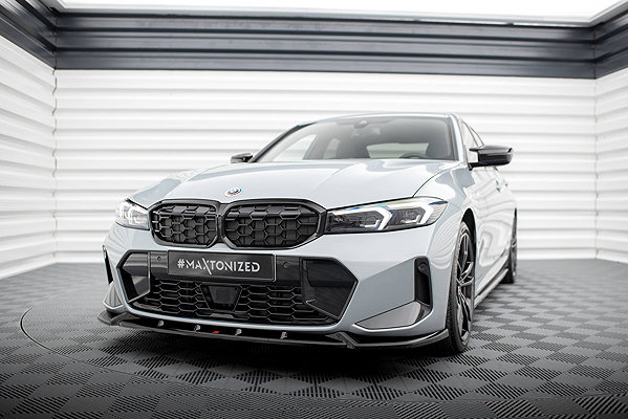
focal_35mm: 35
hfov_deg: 53.8
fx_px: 619
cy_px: 210
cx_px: 316
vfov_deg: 37.4
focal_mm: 35
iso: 500
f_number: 2.5
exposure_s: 1/100
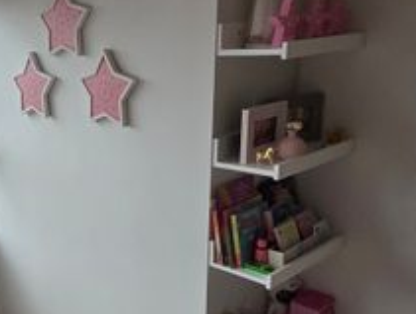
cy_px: 184
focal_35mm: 41
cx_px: 15
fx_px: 494
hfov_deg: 40.8
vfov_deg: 35.1
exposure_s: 1/359
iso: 160
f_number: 2.2
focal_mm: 2.2
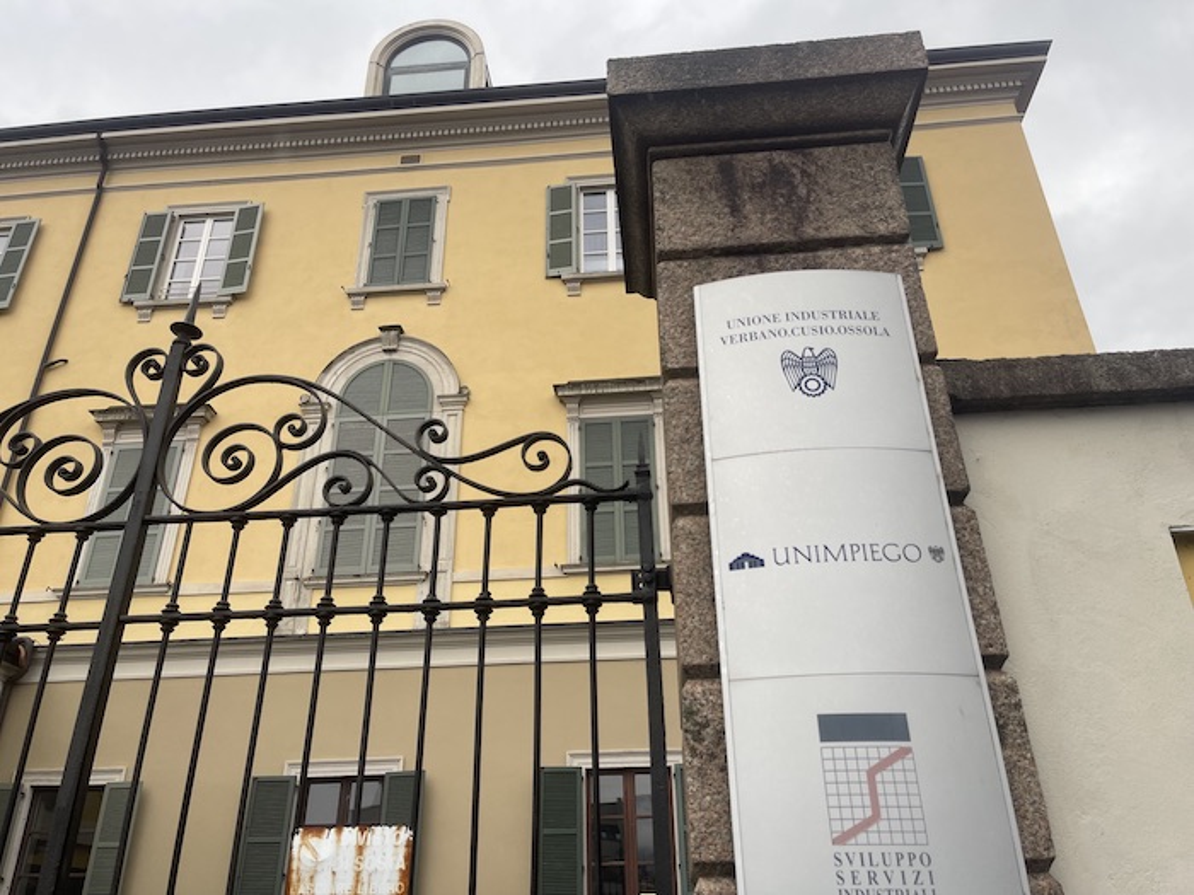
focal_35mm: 25
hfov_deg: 69.4
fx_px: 862
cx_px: 597
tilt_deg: +28.0
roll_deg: +0.0
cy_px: 448
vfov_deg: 54.9
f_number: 1.6
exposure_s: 1/392
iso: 32
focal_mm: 5.1
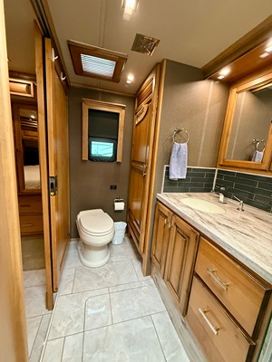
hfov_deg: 85.7
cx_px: 136
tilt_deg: -10.6
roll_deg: -3.1
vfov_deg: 102.1
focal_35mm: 14
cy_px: 181
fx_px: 147
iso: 500
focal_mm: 2.22
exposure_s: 1/60
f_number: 2.2
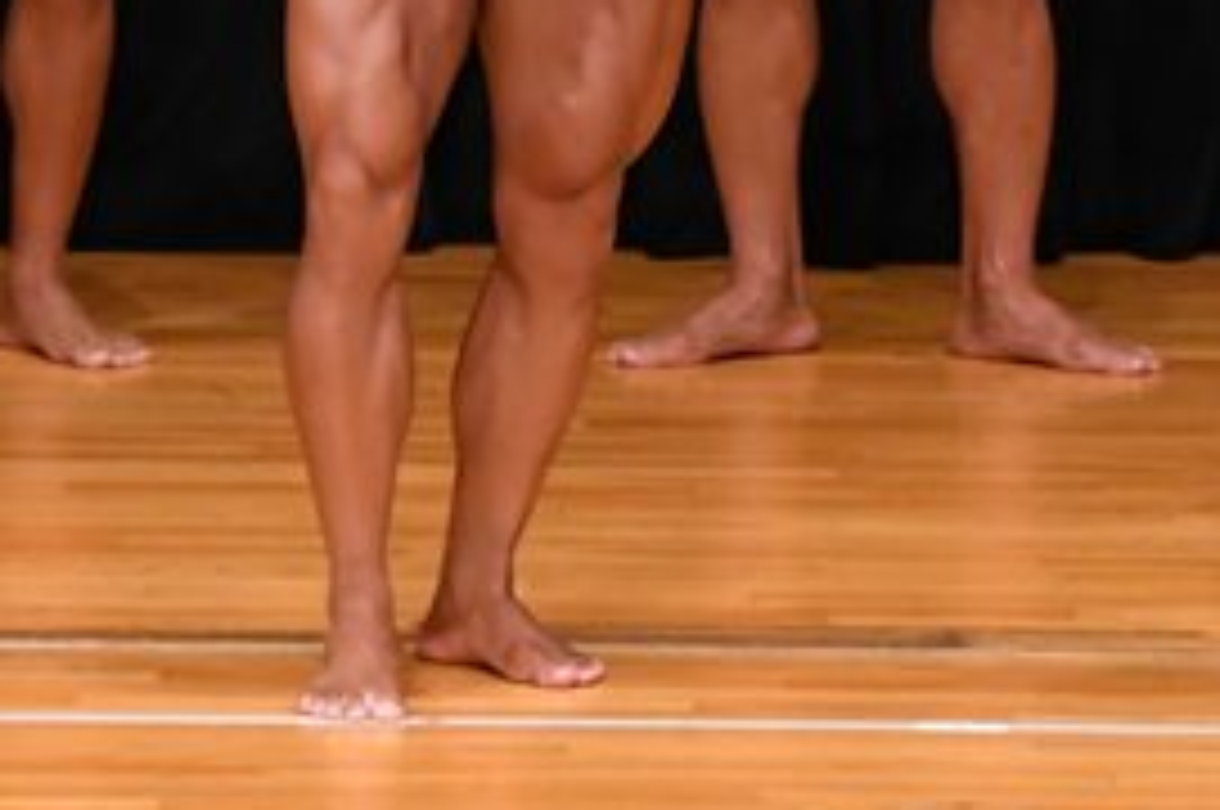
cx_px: 520
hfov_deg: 2.8
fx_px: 24709
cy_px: -162
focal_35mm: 730
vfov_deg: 1.9
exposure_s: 1/400
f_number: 5.6
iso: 3200
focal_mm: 170
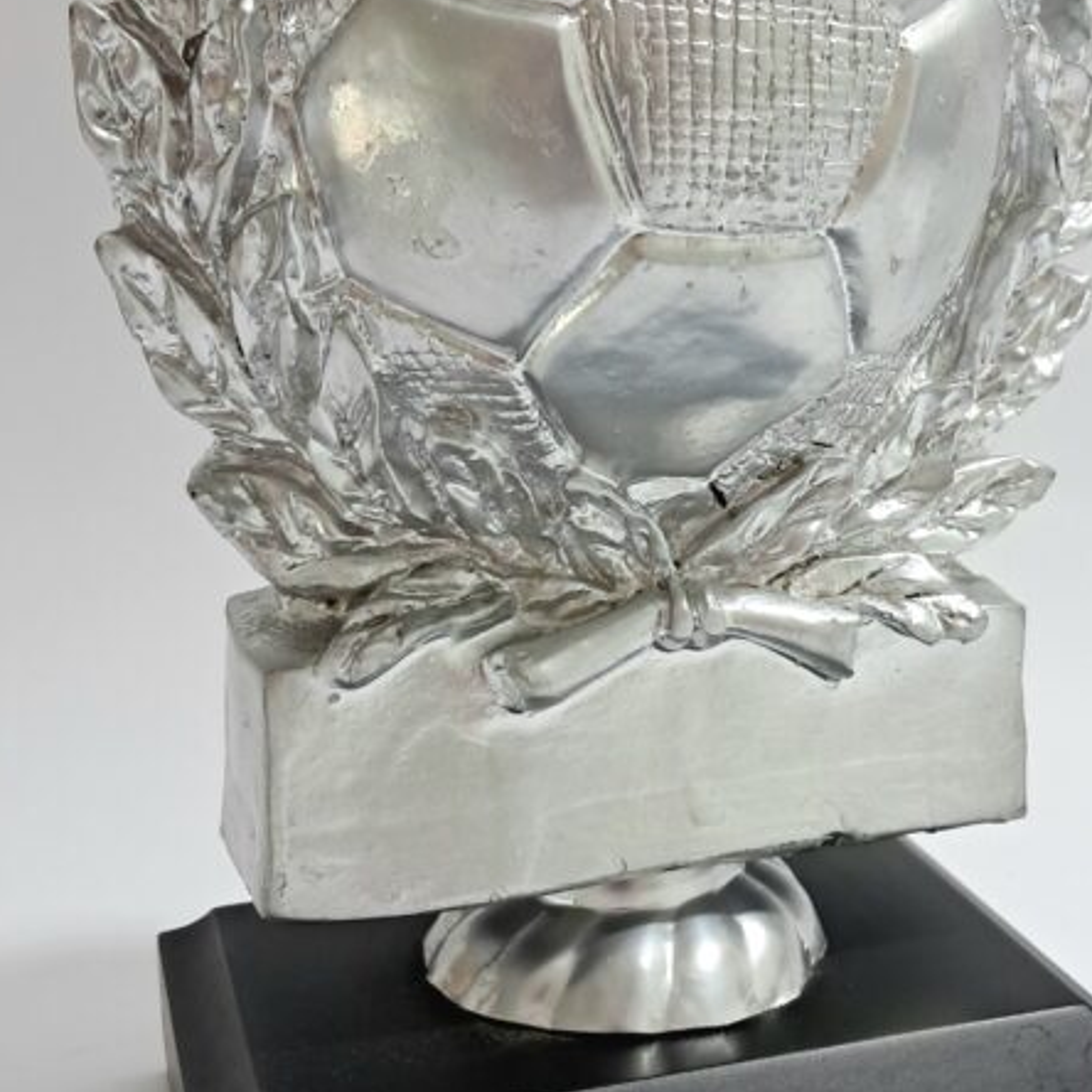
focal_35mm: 55
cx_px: 765
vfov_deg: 31.0
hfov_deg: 30.7
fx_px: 1963
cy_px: 472
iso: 160
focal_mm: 4
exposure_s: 1/60.2
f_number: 1.8
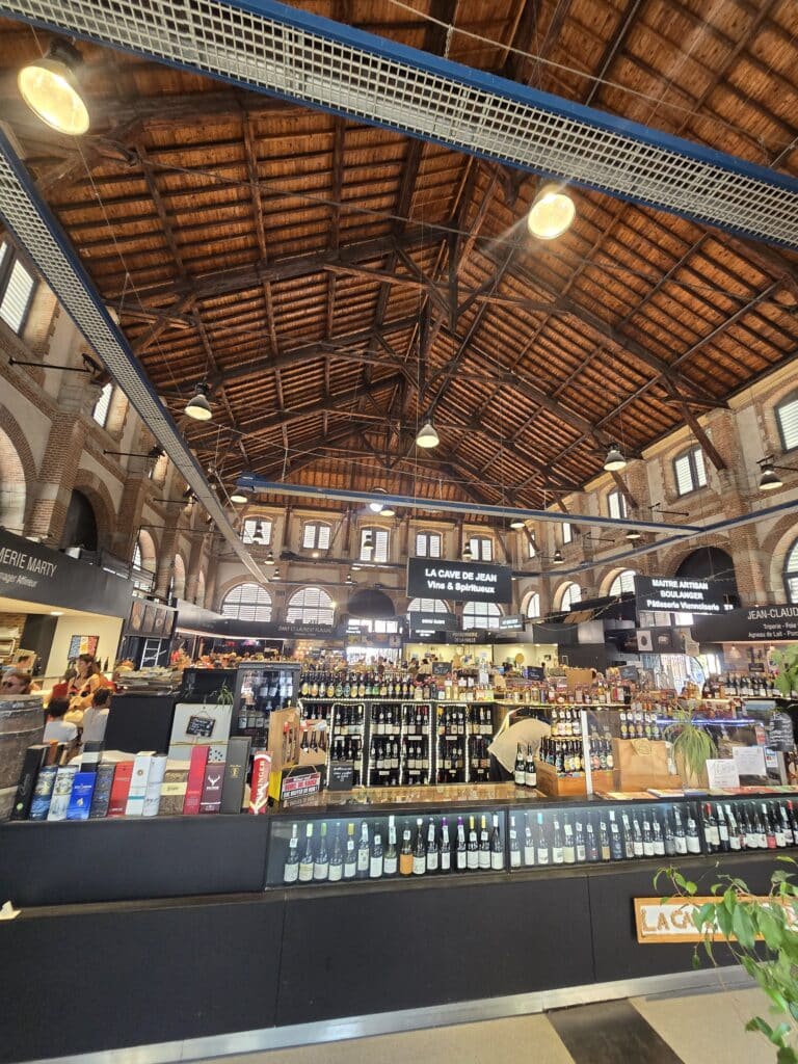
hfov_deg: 89.9
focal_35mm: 13
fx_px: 400
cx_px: 399
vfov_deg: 106.2
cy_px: 532
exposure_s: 1/57
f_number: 2.2
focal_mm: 2.2
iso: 250
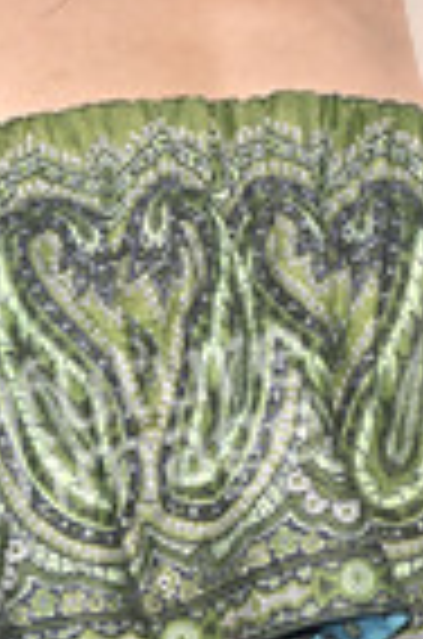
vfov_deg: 7.2
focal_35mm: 285
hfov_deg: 4.8
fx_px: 5047
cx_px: 220
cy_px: -238
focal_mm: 101
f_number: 6.3
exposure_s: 1/250
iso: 1000
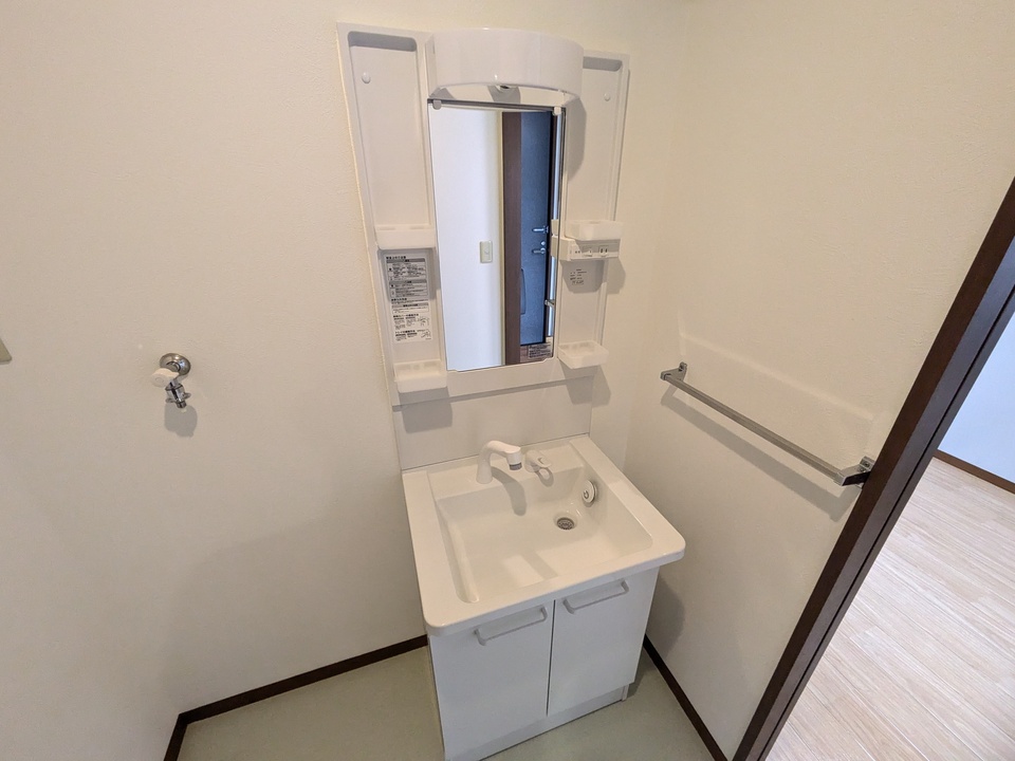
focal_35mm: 14
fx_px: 411
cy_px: 380
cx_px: 508
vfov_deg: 85.7
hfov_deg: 102.1
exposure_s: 1/100
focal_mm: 1.83
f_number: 2.2
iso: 565
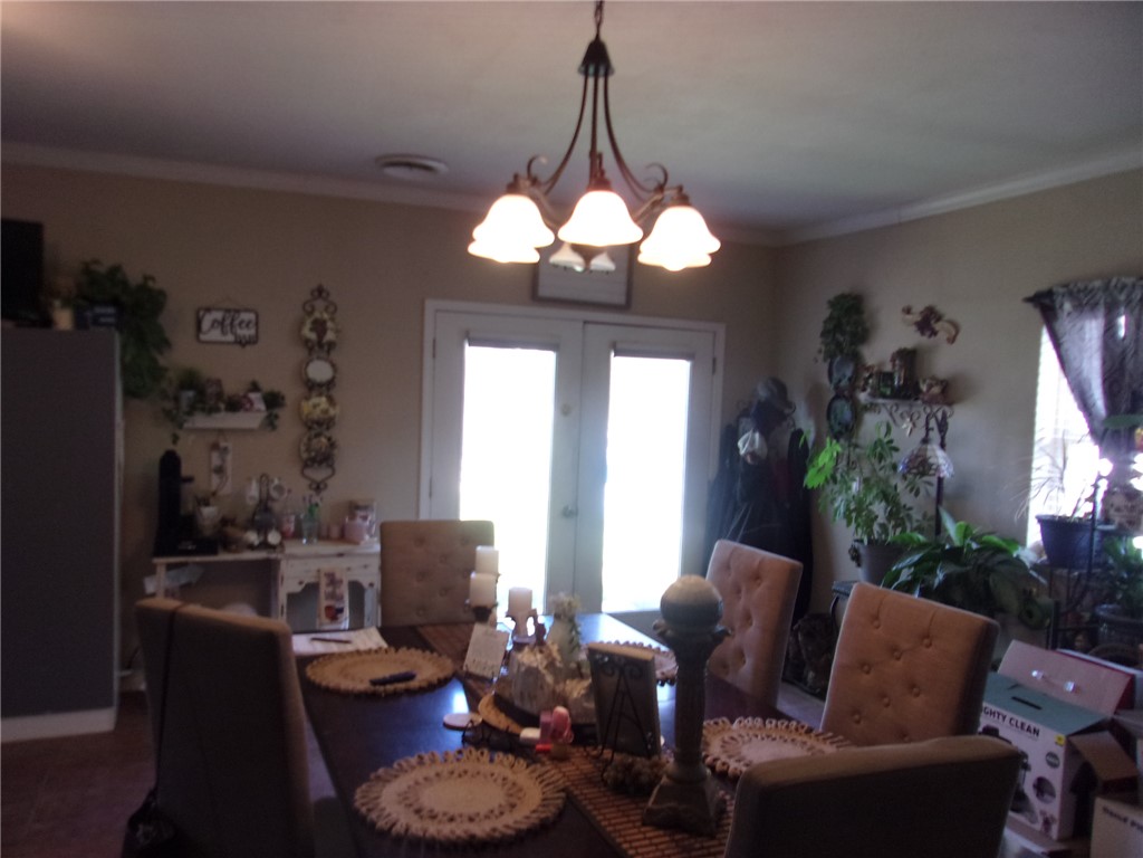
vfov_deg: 51.4
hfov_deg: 65.3
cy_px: 429
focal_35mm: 27
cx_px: 572
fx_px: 892
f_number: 3
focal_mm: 4.9
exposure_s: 1/34
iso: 166
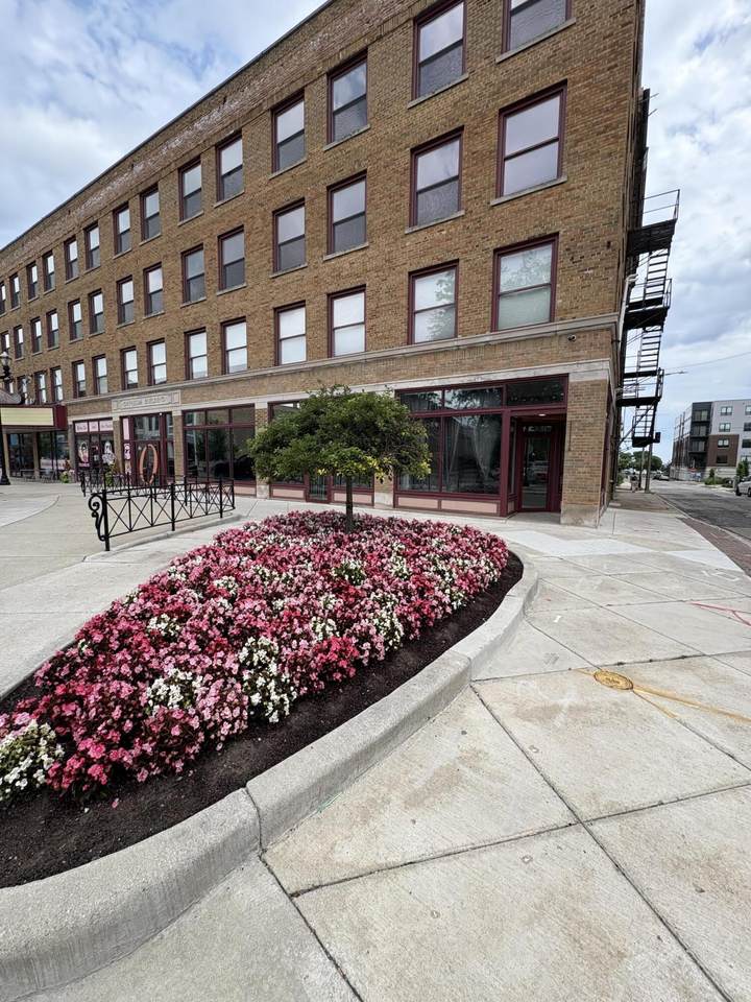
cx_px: 376
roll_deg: -0.8
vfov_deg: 102.1
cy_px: 501
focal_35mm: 14
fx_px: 405
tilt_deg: -5.7
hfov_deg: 85.7
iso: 40
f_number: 2.2
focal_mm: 2.22
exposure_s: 1/771
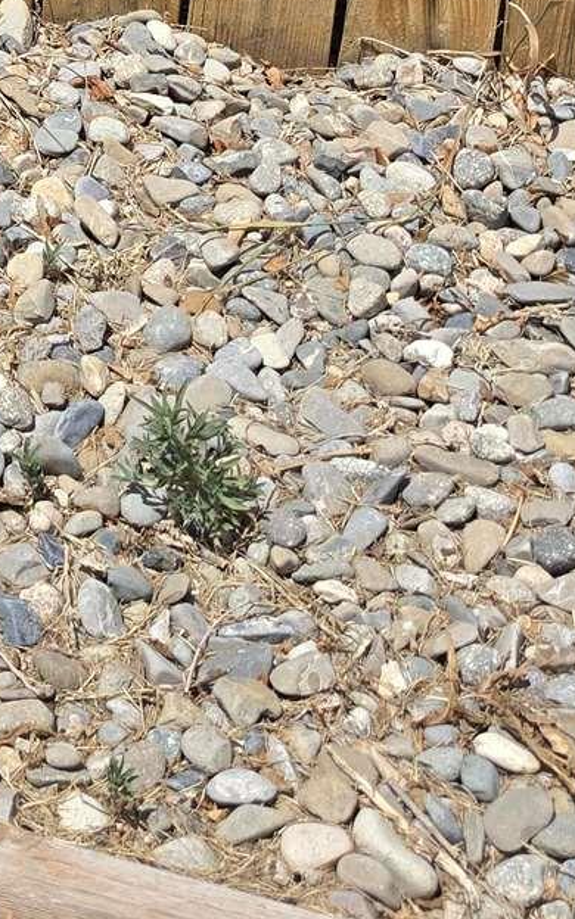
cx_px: -447
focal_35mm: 90
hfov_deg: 13.2
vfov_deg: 20.5
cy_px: -352
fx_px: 2257
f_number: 1.4
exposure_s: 1/7939
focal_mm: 6.5
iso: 50
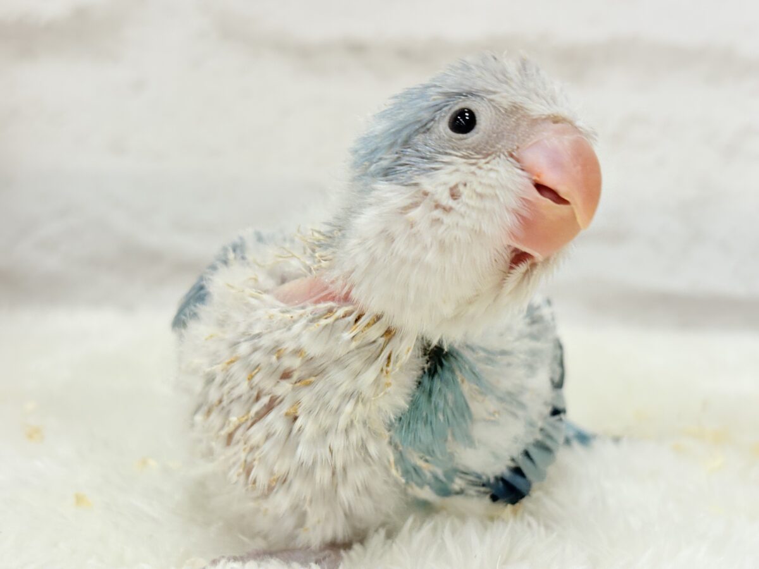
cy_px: 284
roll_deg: -2.3
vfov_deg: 28.0
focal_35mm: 52
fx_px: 1140
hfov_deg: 36.8
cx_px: 380
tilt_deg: -5.5
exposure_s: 1/100
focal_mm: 5.96
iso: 80
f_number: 1.6
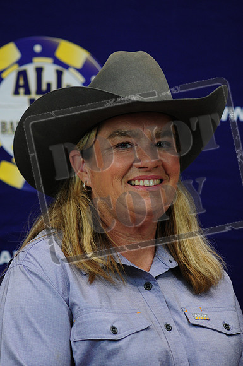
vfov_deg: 14.4
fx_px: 1447
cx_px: 122
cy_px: 183
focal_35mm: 142
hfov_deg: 9.6
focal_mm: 95
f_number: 4.2
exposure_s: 1/125
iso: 640
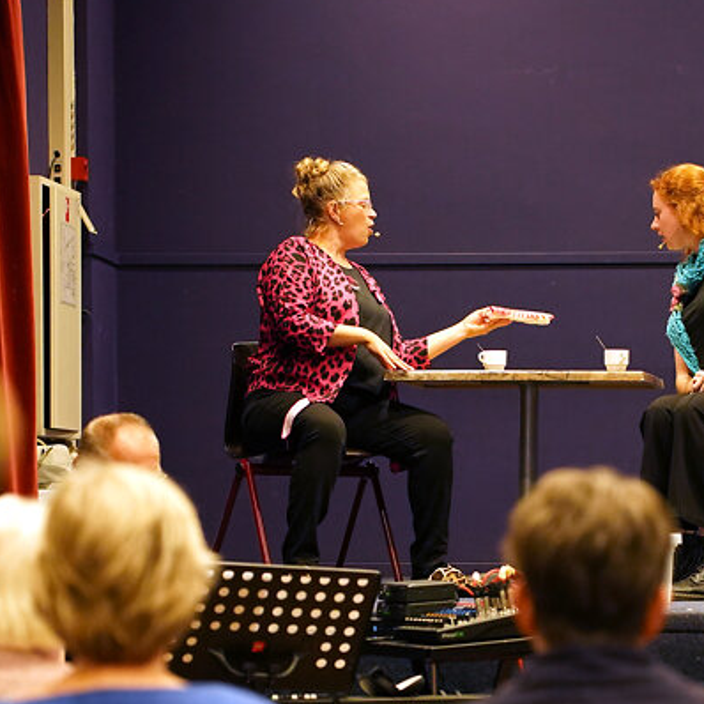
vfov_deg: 10.8
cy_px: 487
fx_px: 3727
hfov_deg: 10.8
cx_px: 451
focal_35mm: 162
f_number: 2.8
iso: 5000
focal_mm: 75
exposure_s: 1/160
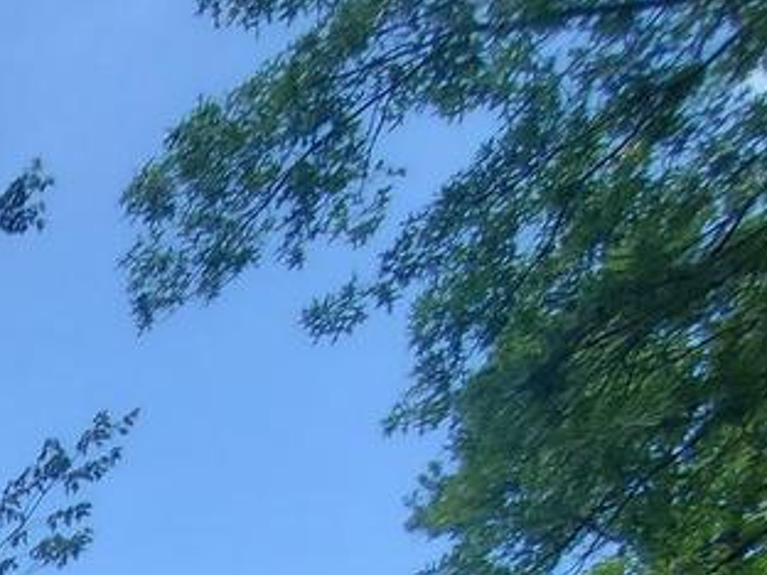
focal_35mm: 60
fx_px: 1329
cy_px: 1204
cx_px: -713
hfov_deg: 19.9
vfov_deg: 16.8
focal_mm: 1.8
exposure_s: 1/1192
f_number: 2.2
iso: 50
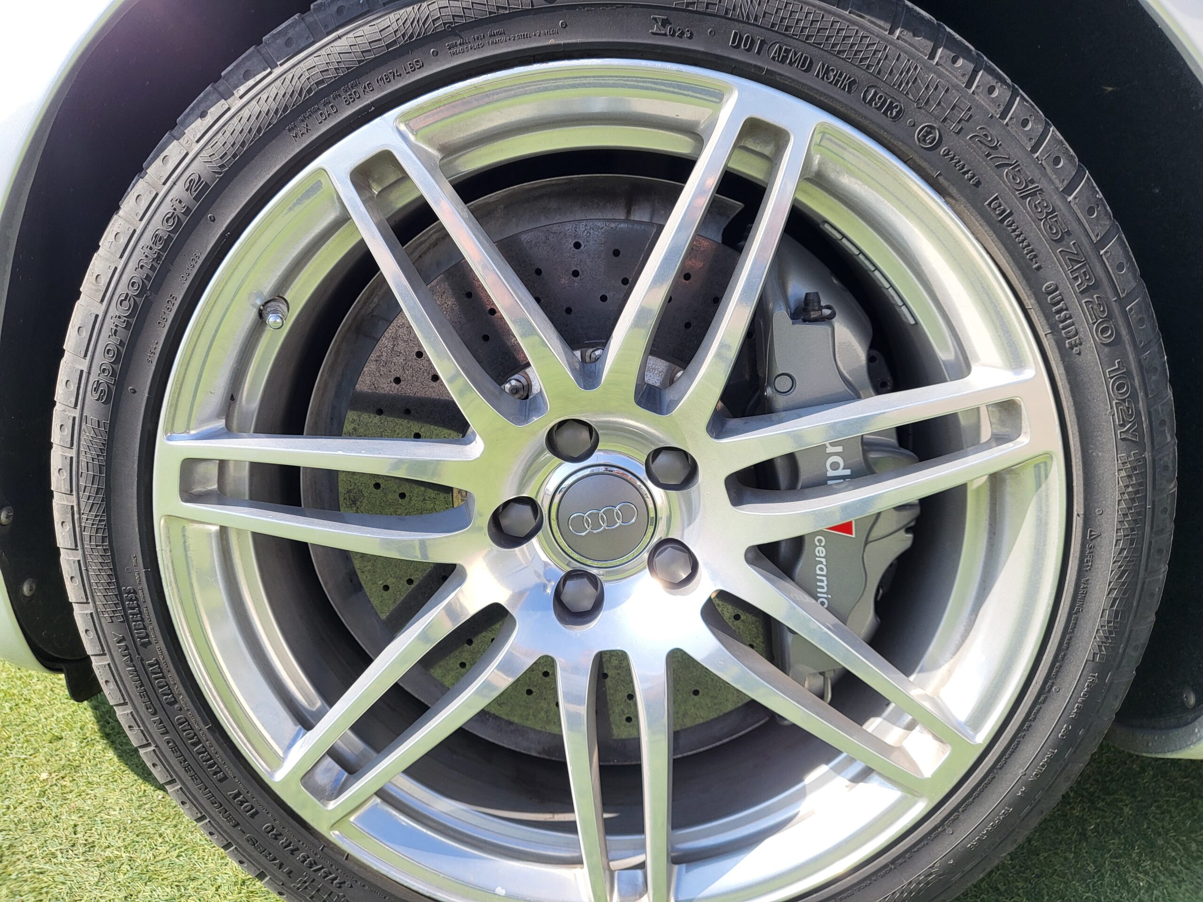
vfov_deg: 53.1
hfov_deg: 67.3
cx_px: 602
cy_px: 451
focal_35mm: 26
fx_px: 904
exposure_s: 1/1186
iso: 50
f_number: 1.8
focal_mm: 4.25
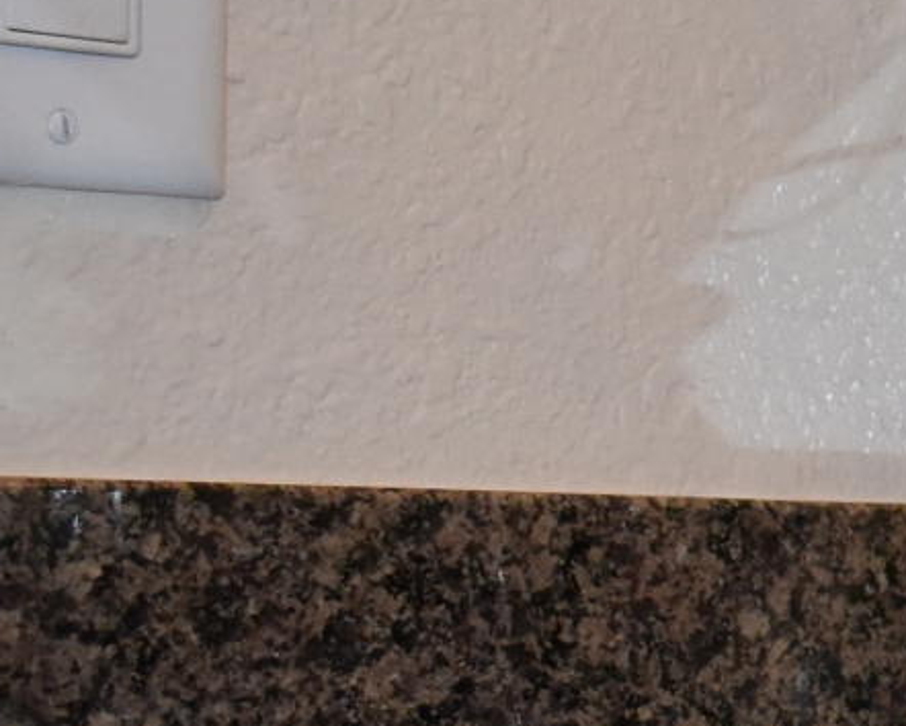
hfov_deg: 8.5
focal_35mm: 191
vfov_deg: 8.1
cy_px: 724
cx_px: 2681
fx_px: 5124
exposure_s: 1/125
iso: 1000
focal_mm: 20
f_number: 3.8
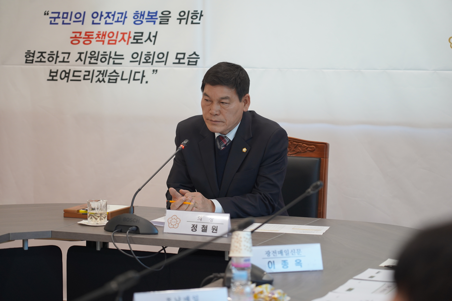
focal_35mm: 105
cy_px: 150
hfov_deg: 19.5
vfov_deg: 13.0
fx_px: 1318
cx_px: 226
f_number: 4
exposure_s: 1/160
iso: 800
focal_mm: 105
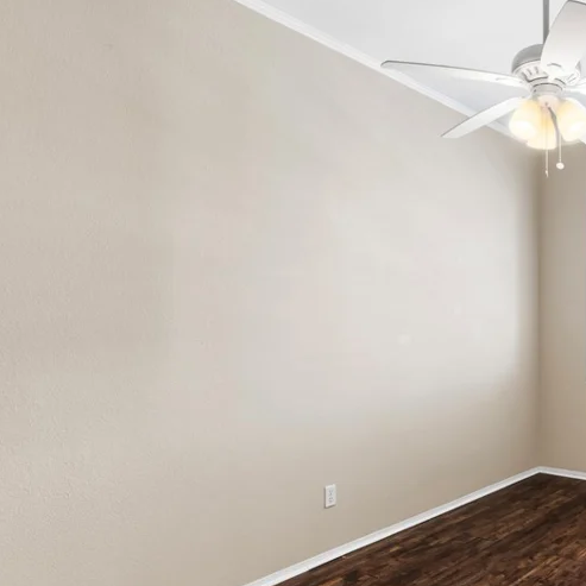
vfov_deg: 53.9
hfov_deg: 47.7
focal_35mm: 30
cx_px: 542
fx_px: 575
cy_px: 330
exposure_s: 1/4
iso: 400
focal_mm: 17
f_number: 8
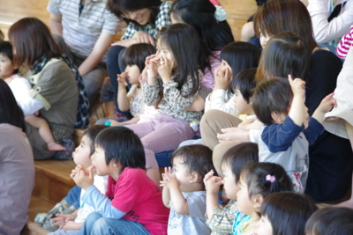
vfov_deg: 9.3
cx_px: 176
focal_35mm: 147
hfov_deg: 14.0
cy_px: 118
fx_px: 1442
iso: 3200
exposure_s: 1/125
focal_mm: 97.5
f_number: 4
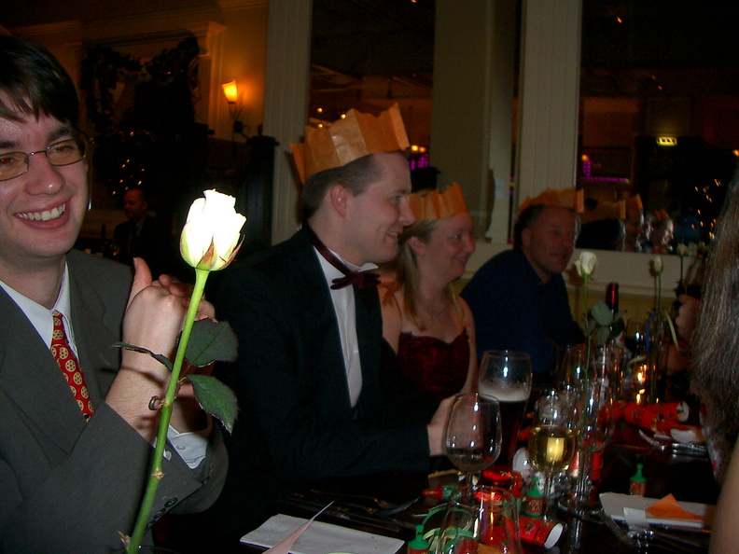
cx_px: 370
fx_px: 747
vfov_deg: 40.7
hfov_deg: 52.6
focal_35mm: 35
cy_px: 277
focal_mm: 5.8
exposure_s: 1/40
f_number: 2.6
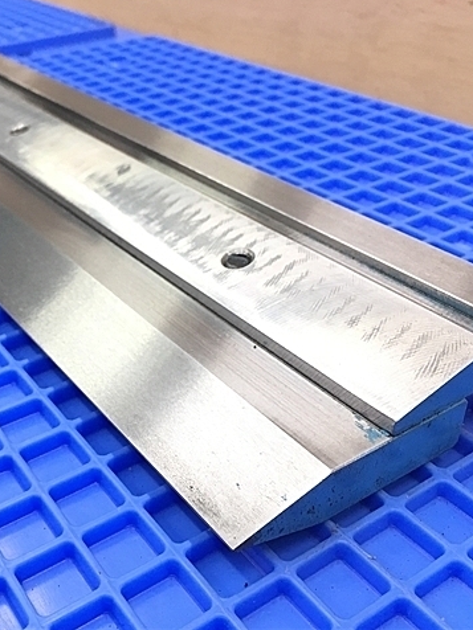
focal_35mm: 39
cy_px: 314
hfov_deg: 35.9
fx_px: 711
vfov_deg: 47.9
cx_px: 113
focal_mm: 4.15
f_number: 2.2
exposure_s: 1/30
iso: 80
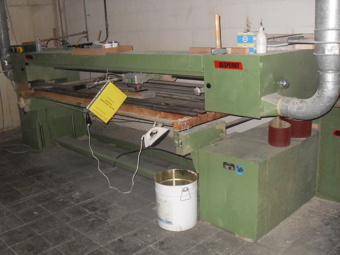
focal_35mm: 37
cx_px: 170
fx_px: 363
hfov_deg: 50.1
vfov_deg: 38.7
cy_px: 128
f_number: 2.8
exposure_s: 1/45
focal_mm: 6.3
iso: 240
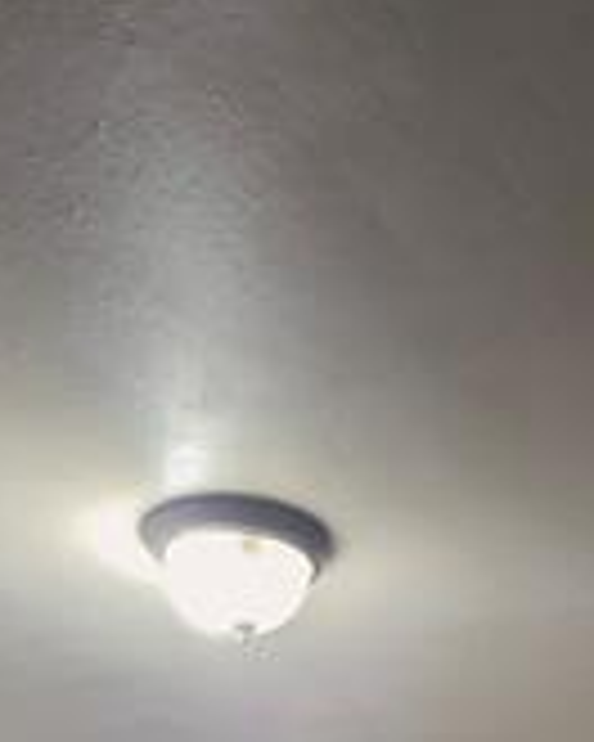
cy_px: 1488
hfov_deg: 25.1
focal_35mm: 59
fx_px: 1297
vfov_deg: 19.0
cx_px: 531
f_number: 1.9
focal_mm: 2.2
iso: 640
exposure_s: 1/60.2
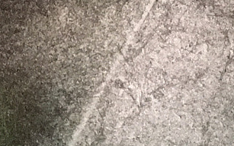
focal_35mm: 160
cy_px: -83
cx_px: 303
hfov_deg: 12.7
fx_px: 1021
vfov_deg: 8.0
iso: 400
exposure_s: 1/4
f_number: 2.2
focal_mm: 4.15
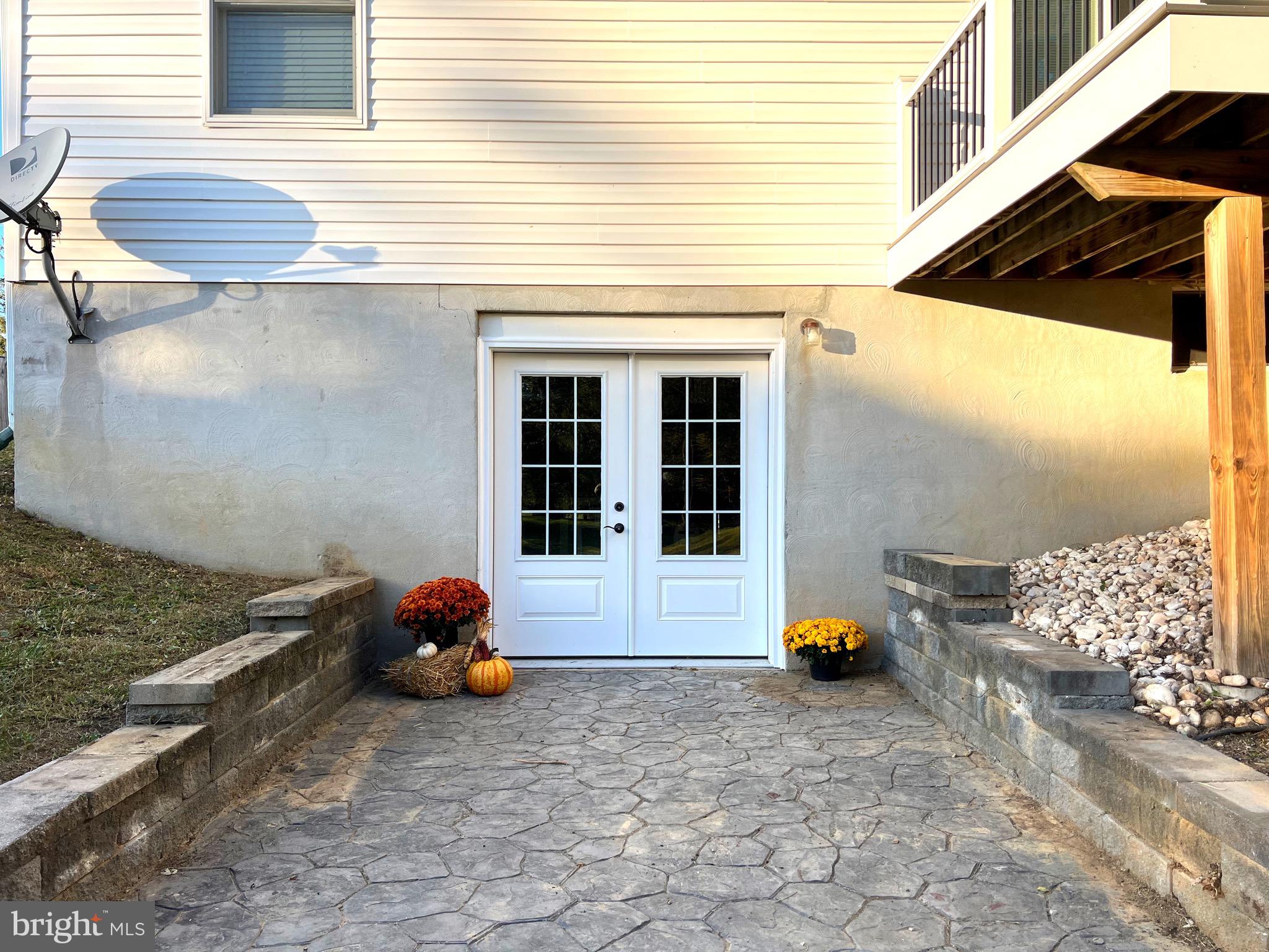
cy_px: 476
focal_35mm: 26
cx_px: 634
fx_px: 953
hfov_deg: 67.3
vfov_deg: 53.1
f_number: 1.5
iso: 50
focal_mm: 5.7
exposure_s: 1/1009
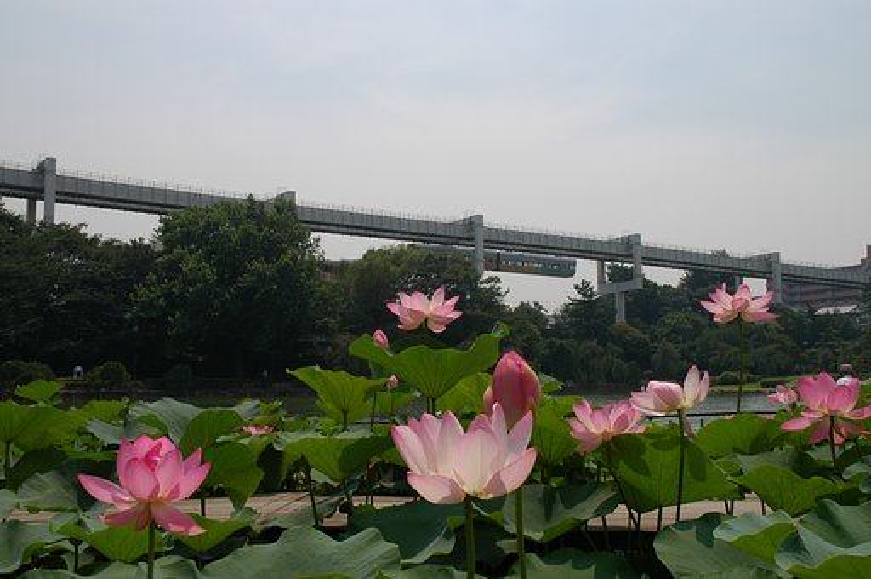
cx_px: 436
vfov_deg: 35.4
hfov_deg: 51.3
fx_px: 906
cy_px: 290
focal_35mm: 38
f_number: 20
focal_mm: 25
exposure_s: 1/100
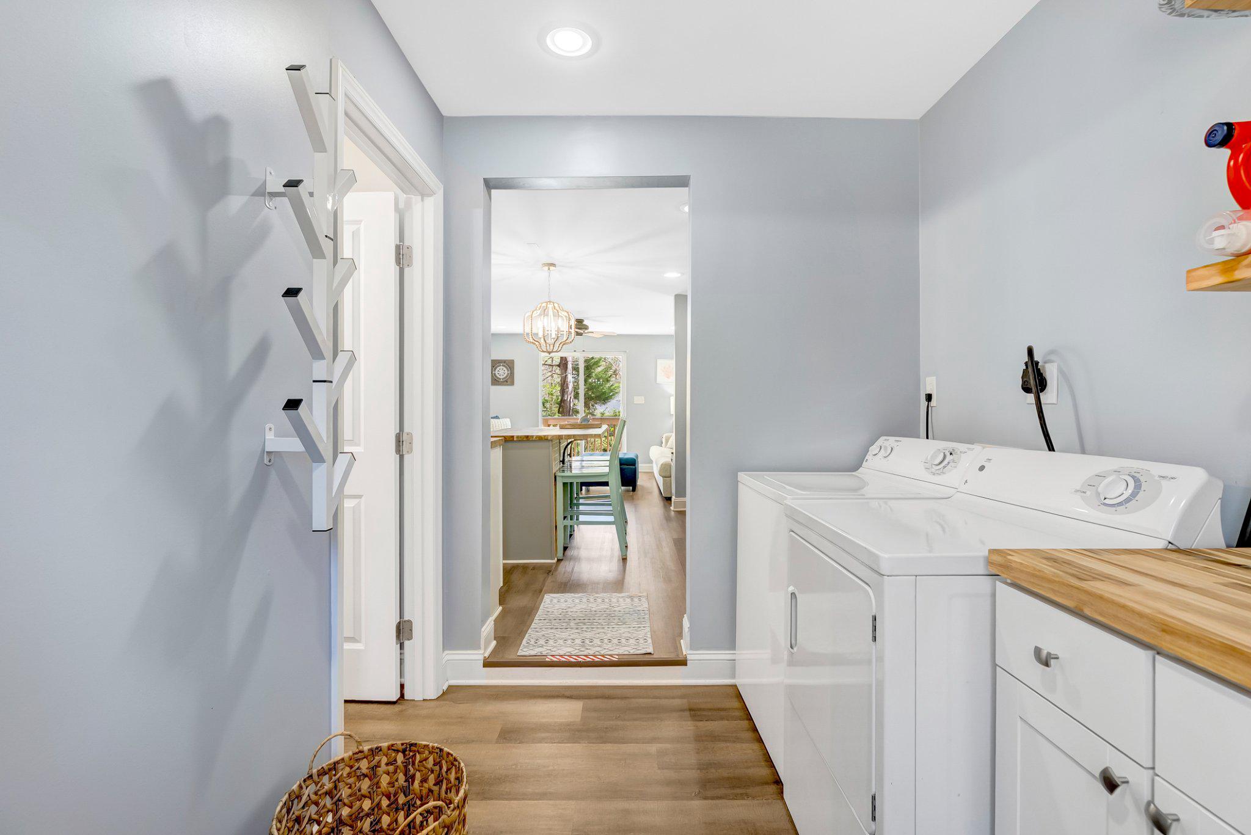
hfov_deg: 96.7
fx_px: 556
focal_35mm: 16
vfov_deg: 73.8
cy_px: 418
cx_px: 626
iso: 250
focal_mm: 16
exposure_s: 1/10
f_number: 8
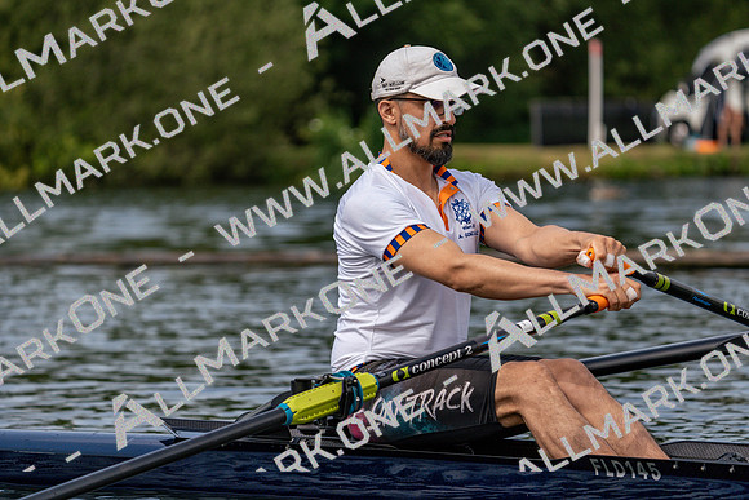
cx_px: 374
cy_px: 250
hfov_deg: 9.6
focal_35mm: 214
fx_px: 4453
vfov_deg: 6.4
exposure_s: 1/1600
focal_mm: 214
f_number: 5.6
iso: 320
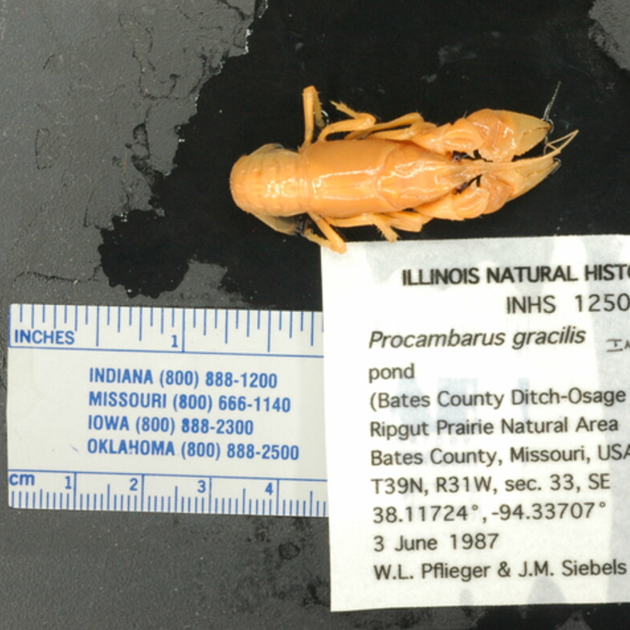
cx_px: 353
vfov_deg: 15.0
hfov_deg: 15.0
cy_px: 317
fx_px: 2389
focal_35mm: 116
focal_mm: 60
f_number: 25
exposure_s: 1/1.6
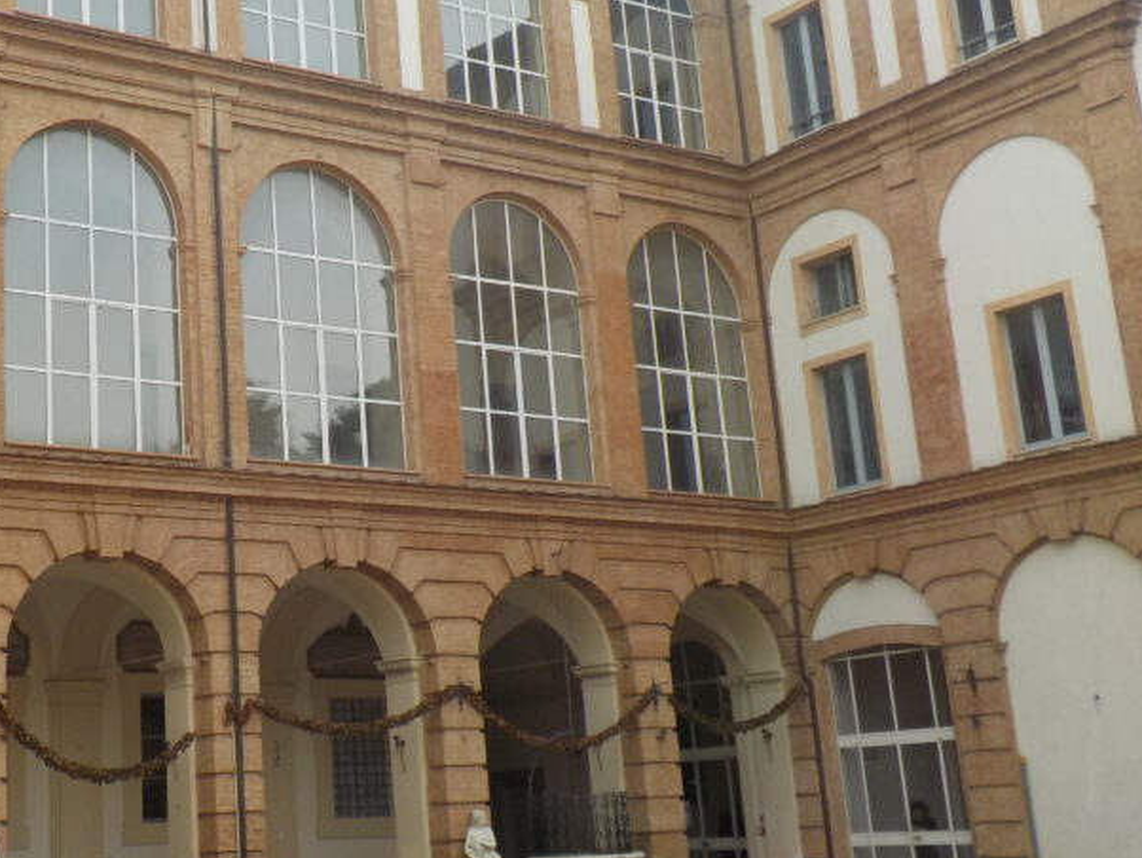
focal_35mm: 51
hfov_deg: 36.0
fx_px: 1683
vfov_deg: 28.6
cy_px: 376
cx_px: 201
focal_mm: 4.1
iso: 125
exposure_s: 1/400
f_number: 3.3
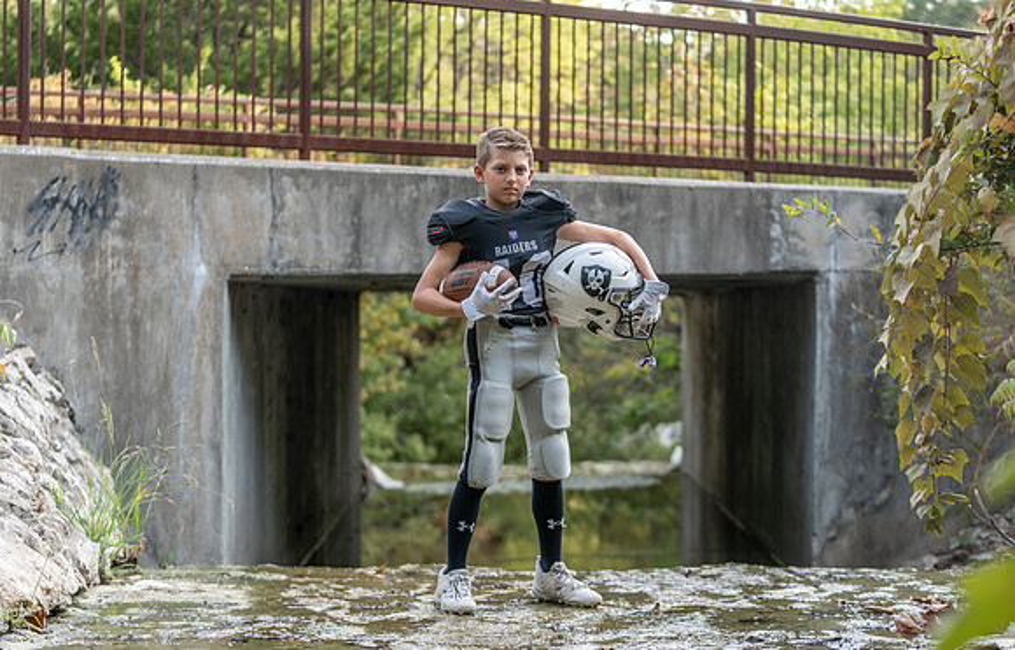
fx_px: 2058
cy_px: 336
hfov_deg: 27.7
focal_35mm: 74
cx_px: 508
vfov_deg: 17.9
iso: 160
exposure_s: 1/320
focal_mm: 70
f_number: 2.8
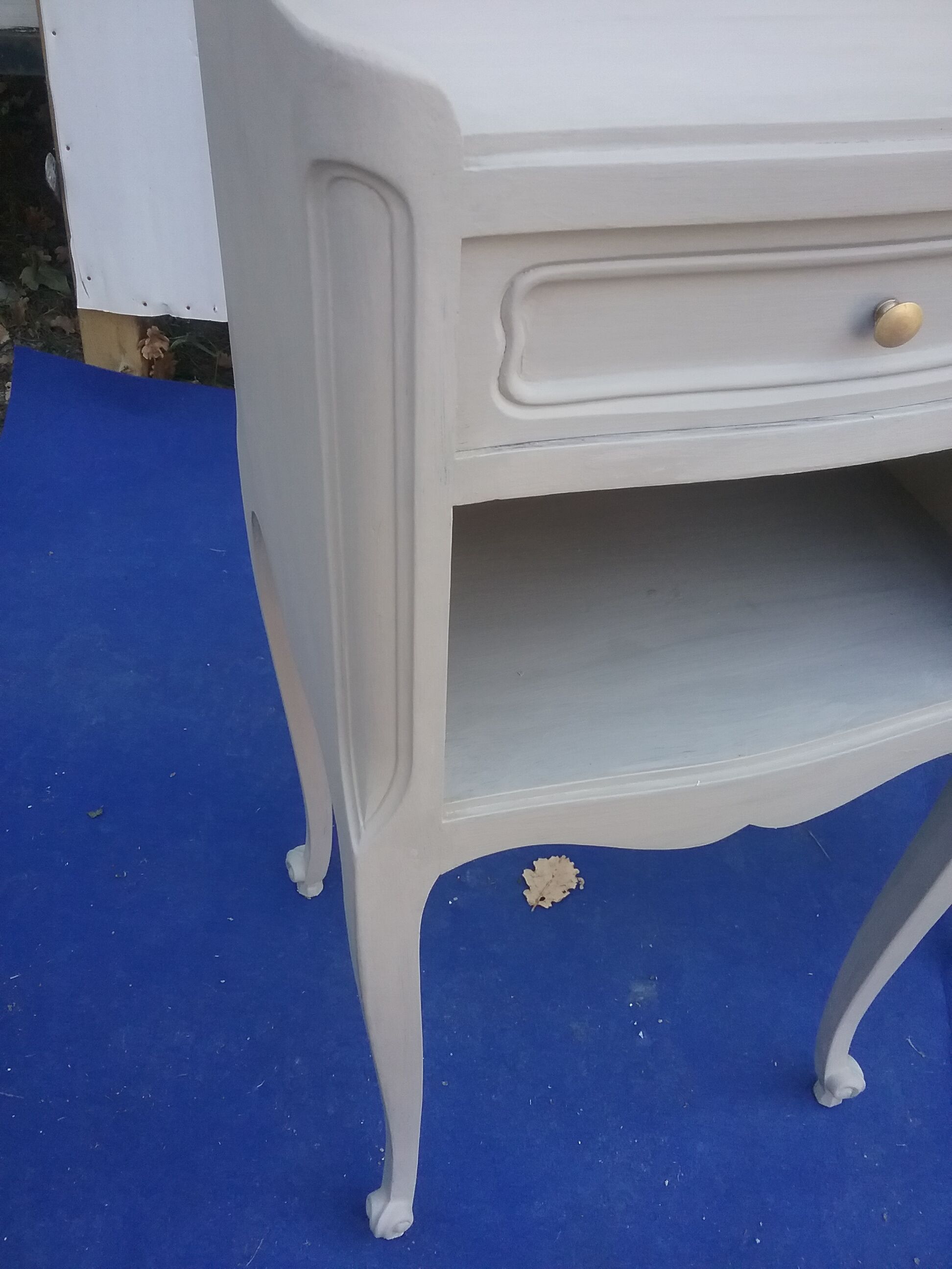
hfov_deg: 45.4
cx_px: 476
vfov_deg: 58.4
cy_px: 634
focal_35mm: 31
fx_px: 1137
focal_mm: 3.3
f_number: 2.2
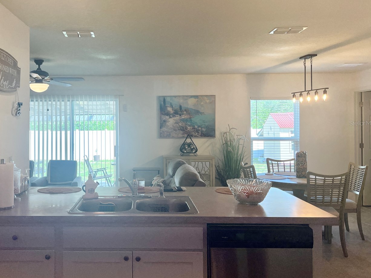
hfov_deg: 53.3
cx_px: 135
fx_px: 364
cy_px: 123
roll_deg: +0.8
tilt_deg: +1.5
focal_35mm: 34
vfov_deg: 41.7
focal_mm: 5.1
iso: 64
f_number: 1.6
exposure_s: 1/132
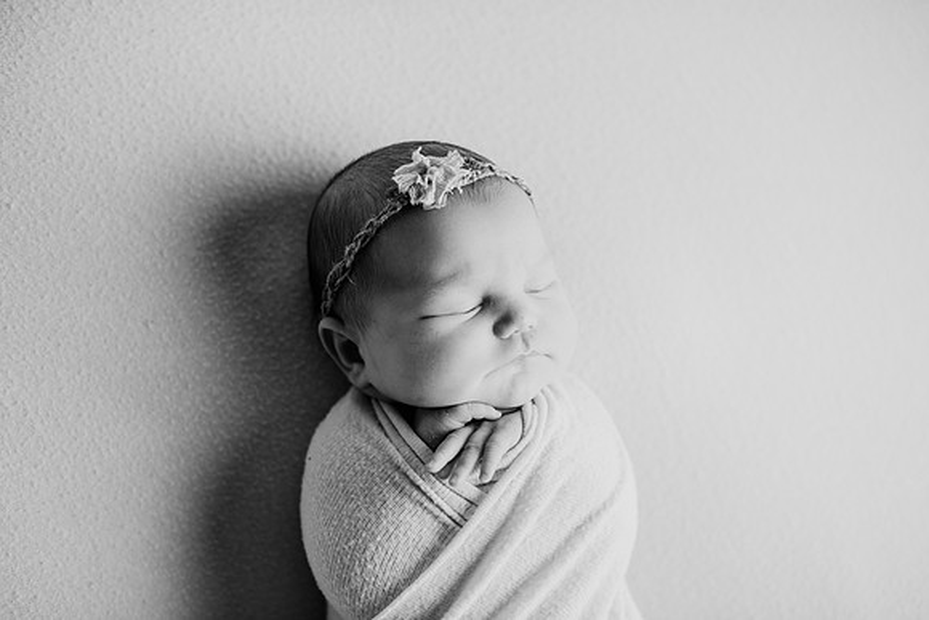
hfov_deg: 39.6
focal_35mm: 50
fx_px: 1291
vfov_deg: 27.0
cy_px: 310
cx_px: 464
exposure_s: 1/160
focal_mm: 50
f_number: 2.5
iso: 100
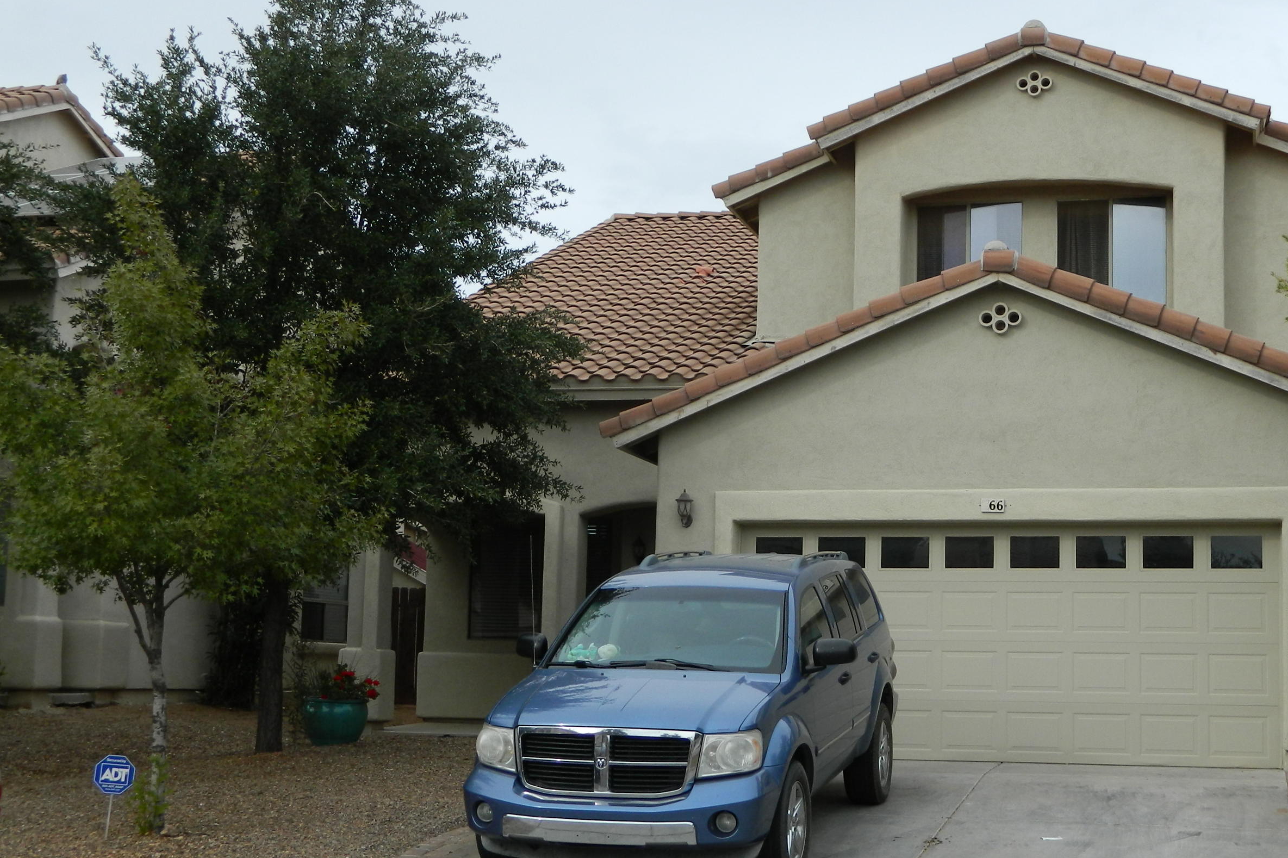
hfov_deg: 36.7
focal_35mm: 54
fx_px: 1932
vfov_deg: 25.0
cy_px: 492
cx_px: 798
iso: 80
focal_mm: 7.3
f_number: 3.5
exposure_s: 1/400
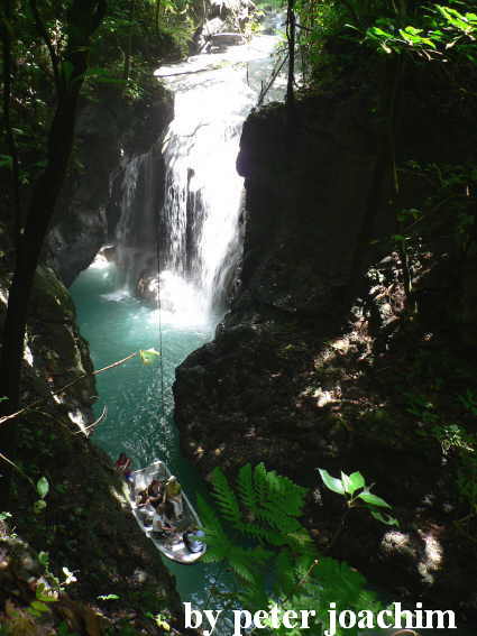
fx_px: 643
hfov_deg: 40.7
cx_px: 238
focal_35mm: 35
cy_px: 318
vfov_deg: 52.6
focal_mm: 6
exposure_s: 1/30
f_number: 2.8
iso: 64
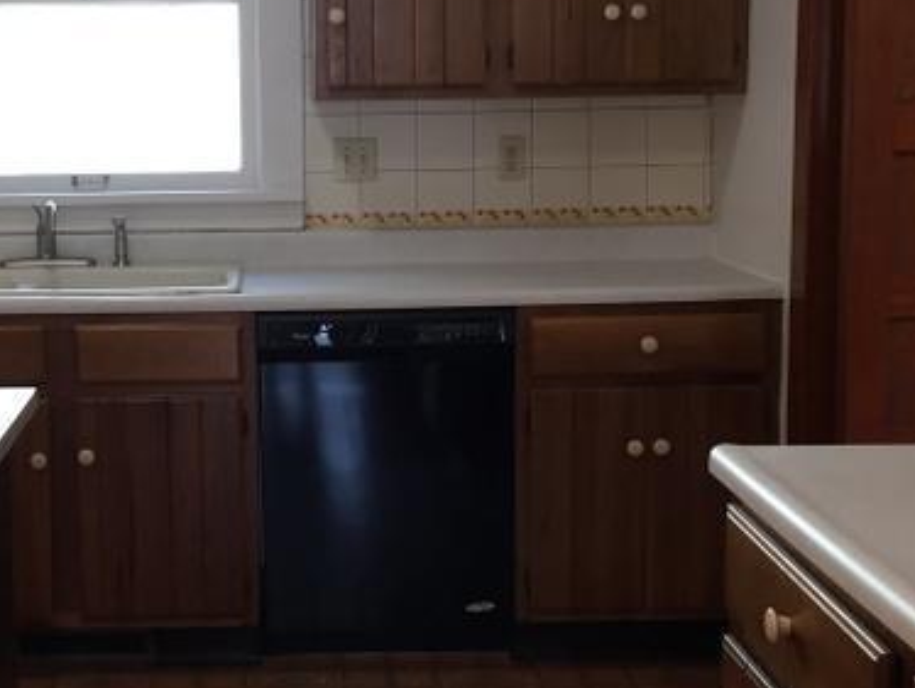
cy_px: 304
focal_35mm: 62
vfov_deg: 23.7
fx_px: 1640
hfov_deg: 30.8
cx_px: 267
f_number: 2.2
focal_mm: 4.15
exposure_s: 1/30
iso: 32
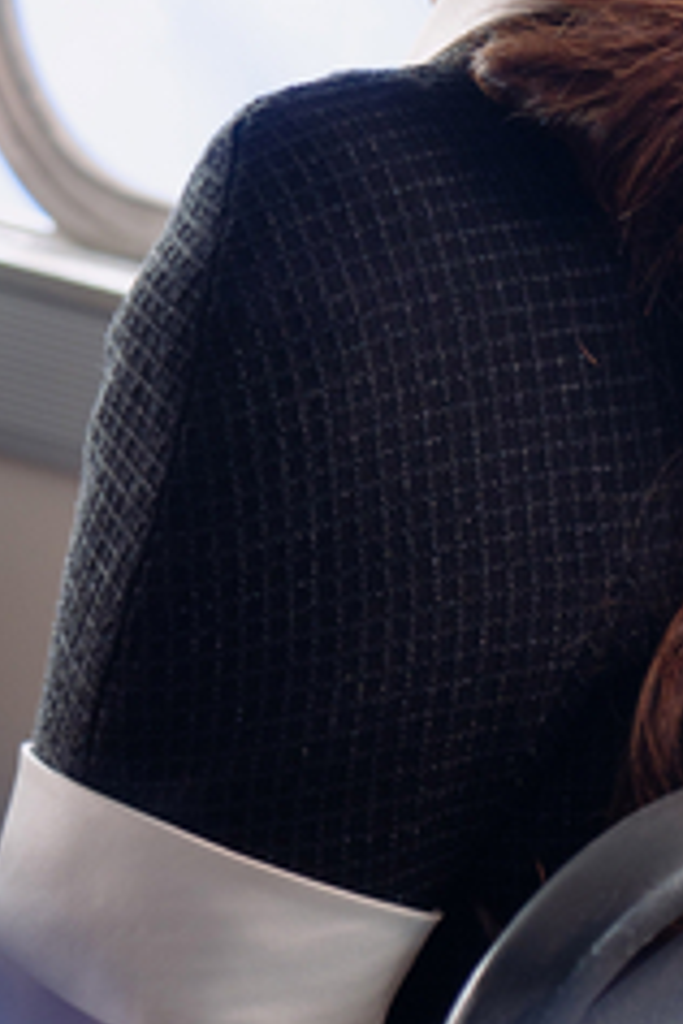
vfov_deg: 6.2
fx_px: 9391
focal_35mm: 330
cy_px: 78
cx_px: 307
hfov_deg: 4.2
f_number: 4
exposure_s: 1/125
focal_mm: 93
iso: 250
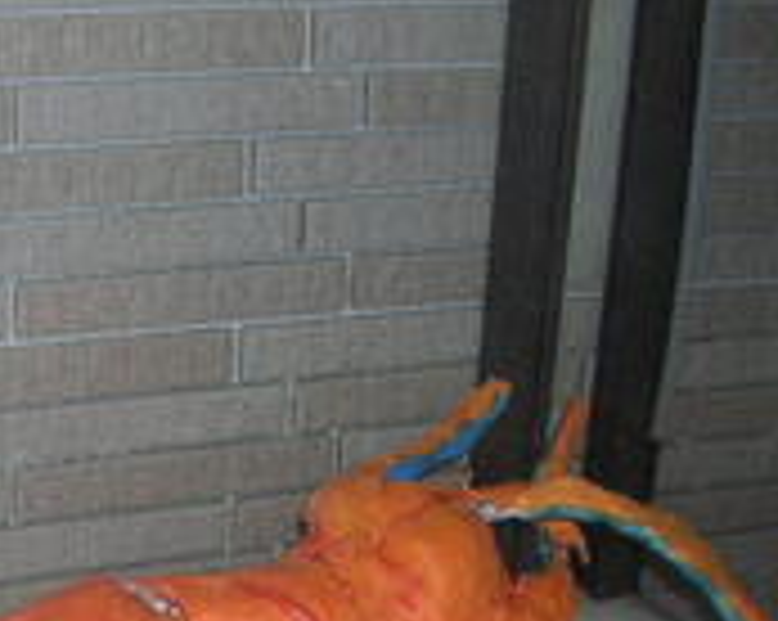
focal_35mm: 79
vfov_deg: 18.8
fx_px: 1817
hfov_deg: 23.3
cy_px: 626
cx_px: 27
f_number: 2.8
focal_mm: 5.8
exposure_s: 1/60.1
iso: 50
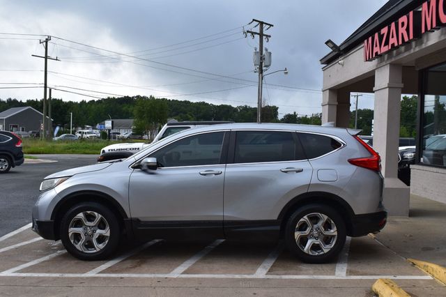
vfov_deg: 33.0
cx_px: 223
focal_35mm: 40
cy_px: 148
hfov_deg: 47.9
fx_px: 501
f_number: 11
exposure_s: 1/400
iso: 400
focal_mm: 27
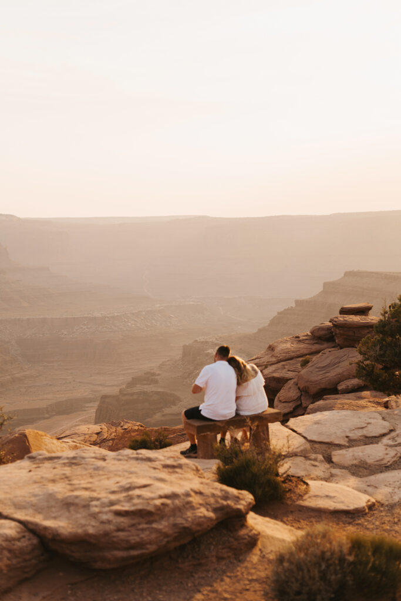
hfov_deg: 27.0
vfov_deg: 39.6
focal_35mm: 50
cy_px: 300
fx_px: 835
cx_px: 200
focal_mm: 50
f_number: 2.8
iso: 200
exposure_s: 1/1600
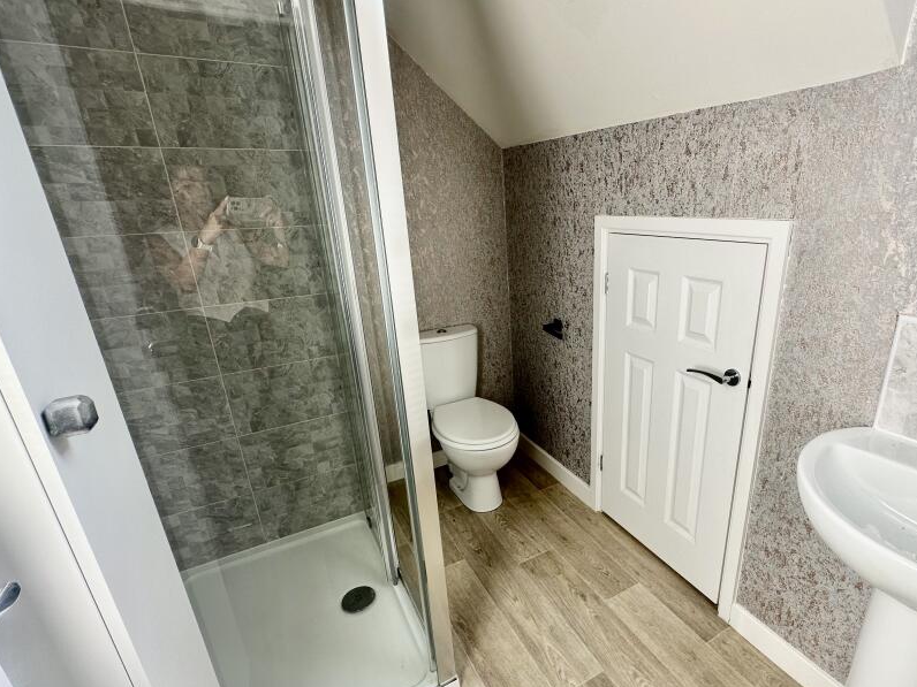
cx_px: 529
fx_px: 477
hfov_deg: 87.1
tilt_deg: -19.4
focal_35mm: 18
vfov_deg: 71.5
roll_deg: +1.3
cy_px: 367
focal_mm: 2.22
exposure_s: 1/203
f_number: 2.2
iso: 40
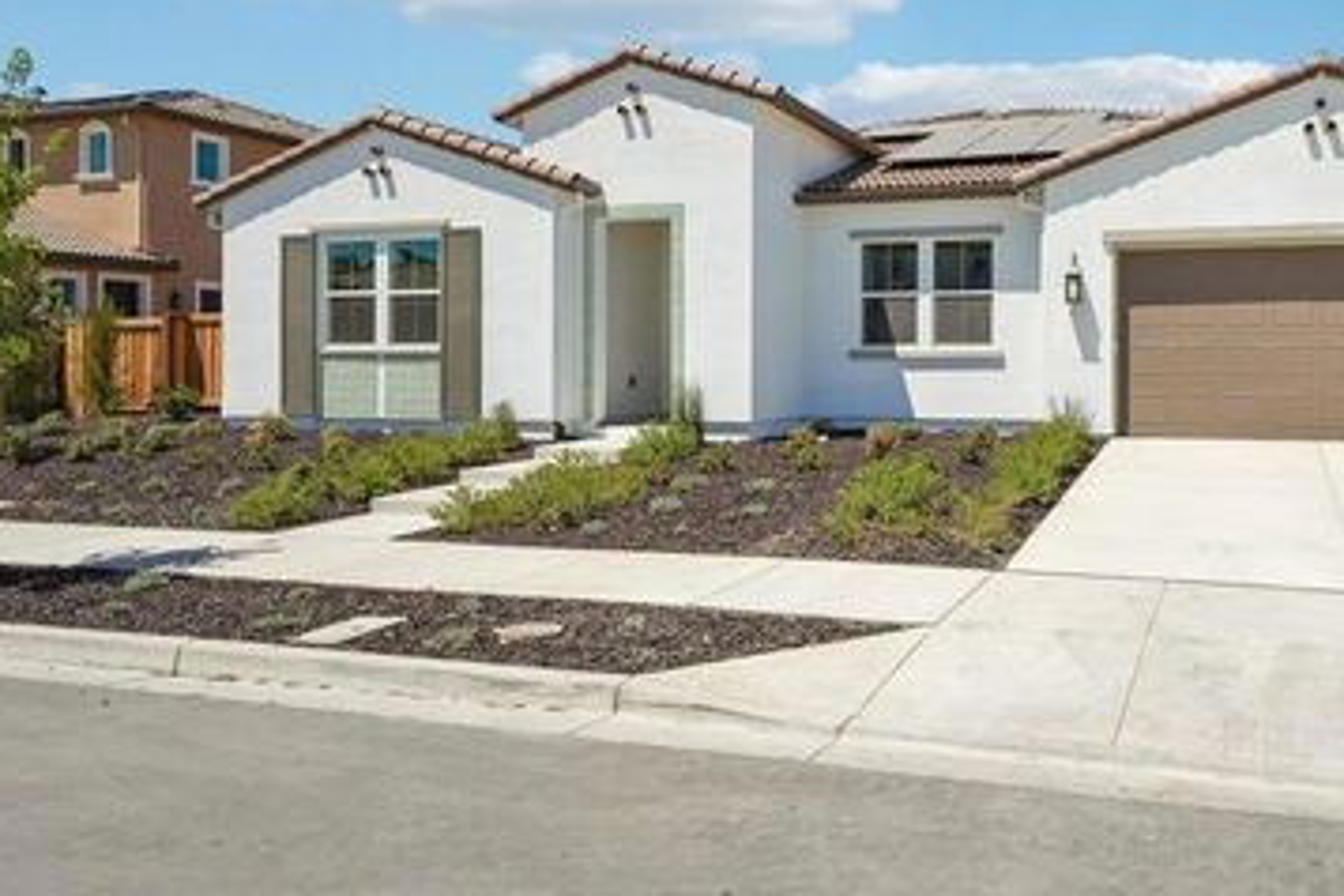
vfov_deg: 45.0
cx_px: 930
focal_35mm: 28
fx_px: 1061
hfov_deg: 62.6
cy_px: 288
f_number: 8
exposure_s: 1/1250
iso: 640
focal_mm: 20.3
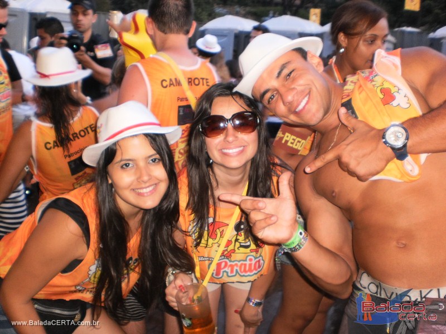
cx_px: 223
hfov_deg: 51.4
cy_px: 167
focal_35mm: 36
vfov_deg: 39.7
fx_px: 464
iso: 160
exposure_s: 1/30
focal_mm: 6.3
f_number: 3.1
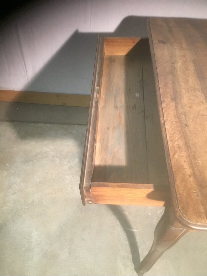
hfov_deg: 45.4
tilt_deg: -49.9
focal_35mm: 31
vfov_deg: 58.4
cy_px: 138
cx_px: 104
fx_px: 247
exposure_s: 1/20
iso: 200
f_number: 2.4
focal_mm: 3.3
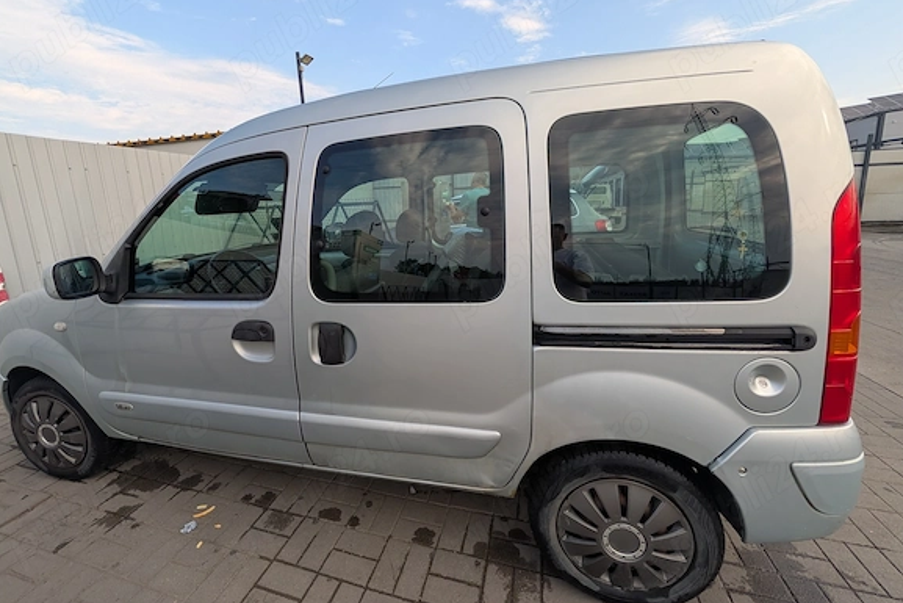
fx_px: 326
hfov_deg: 108.3
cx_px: 438
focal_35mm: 13
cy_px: 263
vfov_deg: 85.0
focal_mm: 2.02
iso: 48
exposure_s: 1/1104
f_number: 1.7
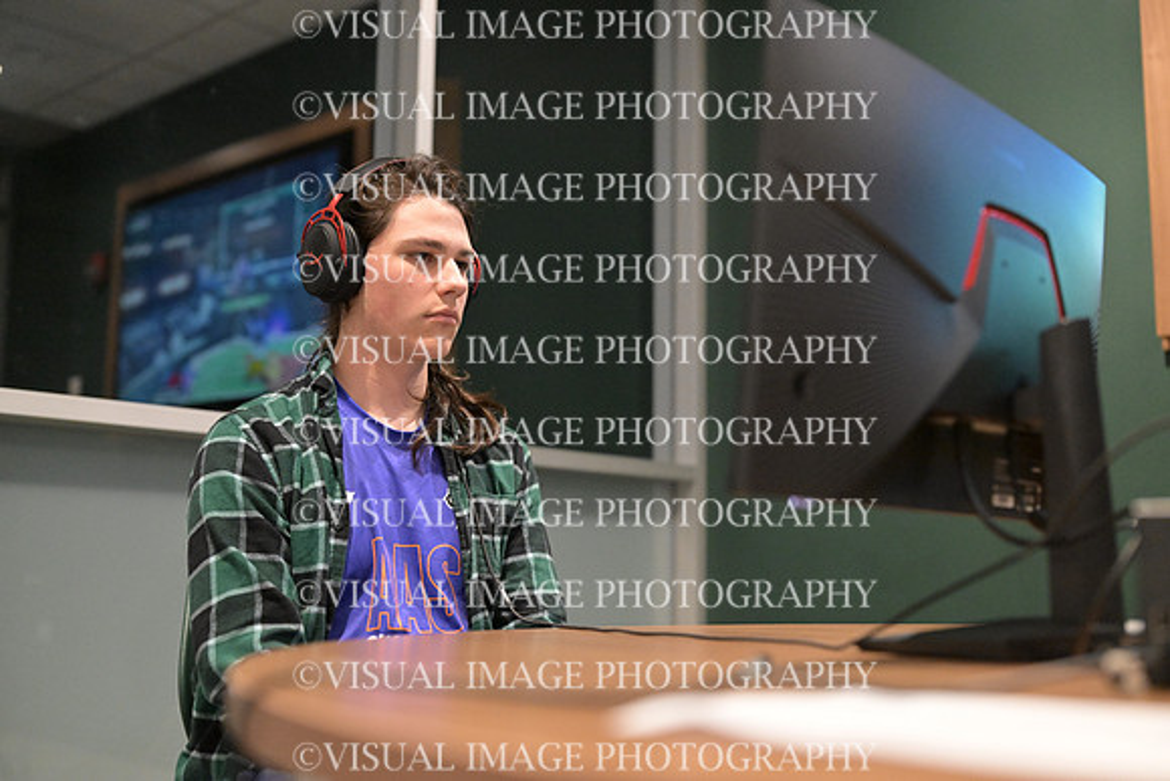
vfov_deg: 33.4
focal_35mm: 40
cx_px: 585
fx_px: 1300
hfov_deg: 48.4
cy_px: 390
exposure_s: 1/1000
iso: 6400
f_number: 2
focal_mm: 40
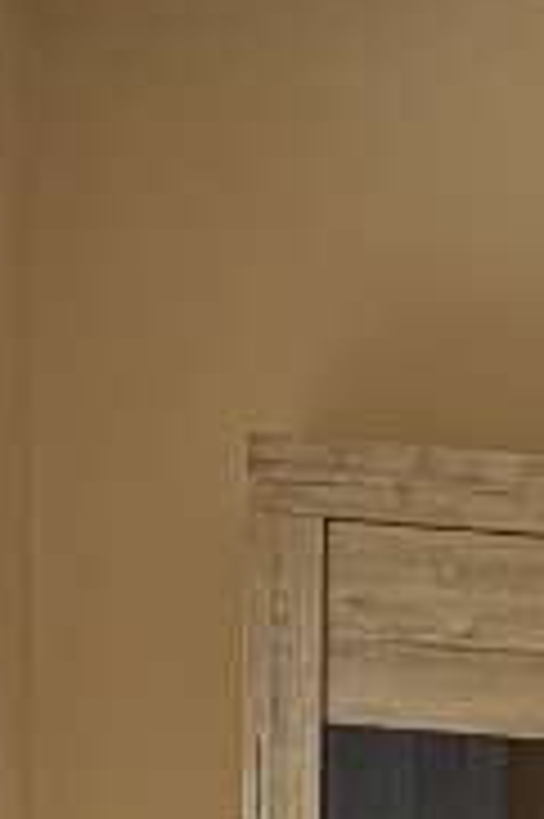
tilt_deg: -7.8
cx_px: 1075
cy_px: 1357
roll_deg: -3.1
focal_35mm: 120
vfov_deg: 15.3
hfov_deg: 10.5
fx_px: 2725
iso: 40
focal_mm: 2.22
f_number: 2.2
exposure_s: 1/549
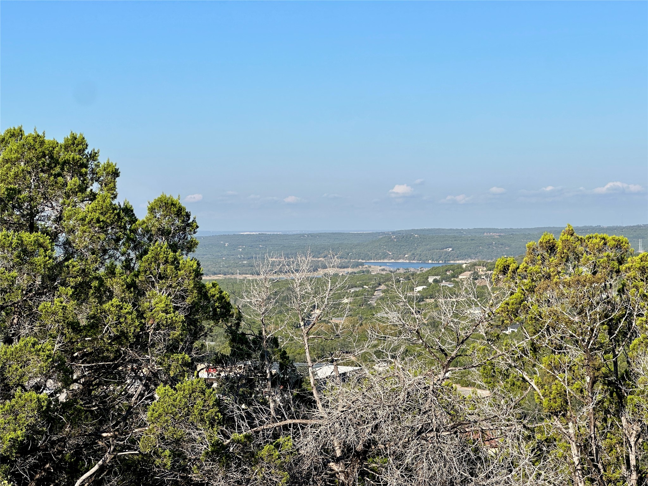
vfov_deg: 19.1
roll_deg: +0.4
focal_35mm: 77
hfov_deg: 25.3
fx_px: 1441
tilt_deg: -2.5
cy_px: 243
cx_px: 324
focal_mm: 9
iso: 32
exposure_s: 1/881
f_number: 2.8
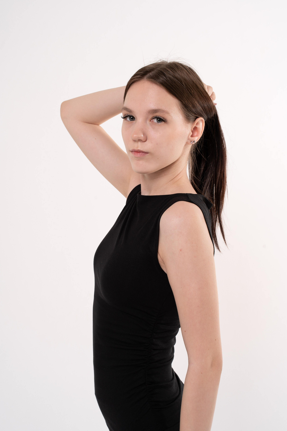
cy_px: 216
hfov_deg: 18.2
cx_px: 144
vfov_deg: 27.0
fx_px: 897
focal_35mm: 75
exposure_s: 1/125
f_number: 10
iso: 100
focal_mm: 75
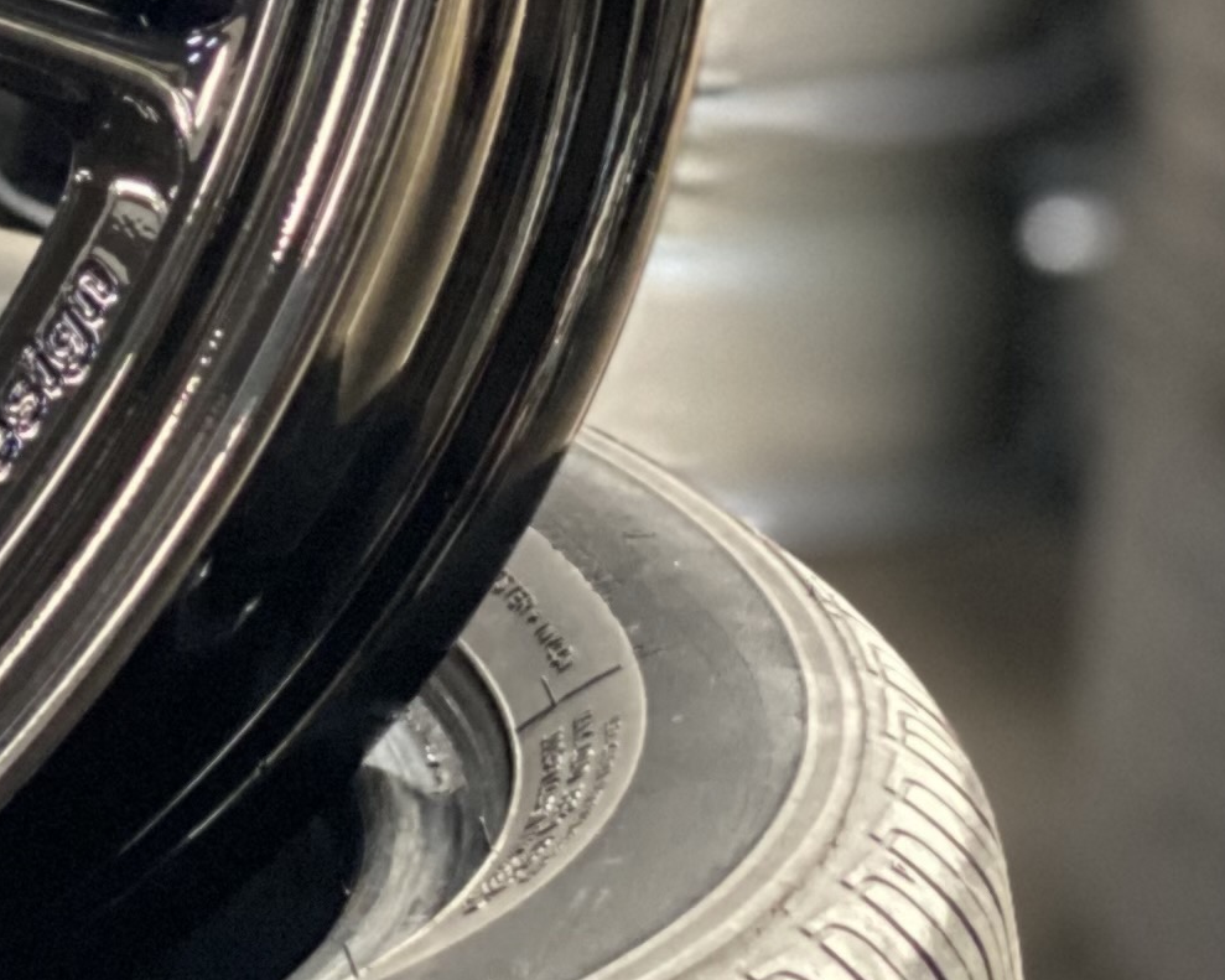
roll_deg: -0.8
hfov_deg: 8.9
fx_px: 7504
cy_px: -470
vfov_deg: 7.4
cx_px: -1037
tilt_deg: -10.3
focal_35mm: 207
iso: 400
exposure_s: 1/40
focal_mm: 6
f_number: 2
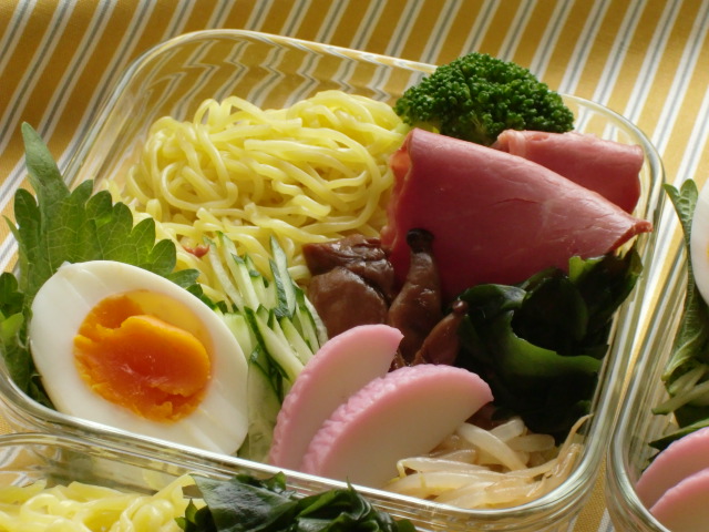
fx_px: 2294
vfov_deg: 13.2
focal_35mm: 112
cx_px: 354
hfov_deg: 17.6
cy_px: 266
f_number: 5.8
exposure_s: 1/30
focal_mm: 19.6
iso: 400
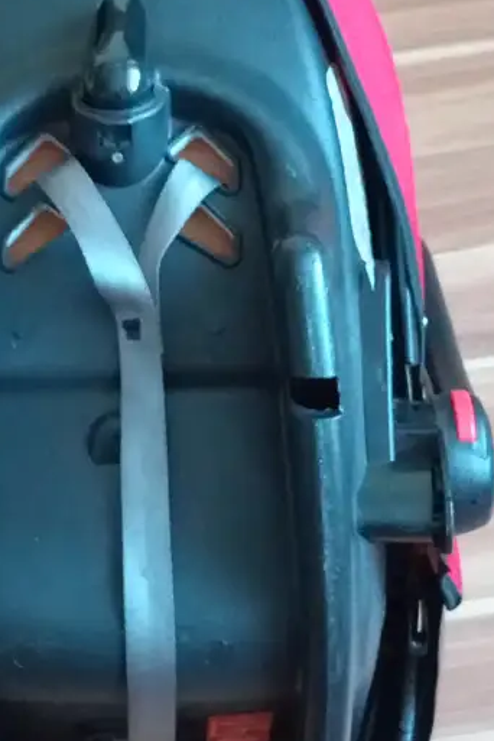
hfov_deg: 17.9
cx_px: 157
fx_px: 1564
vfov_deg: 26.7
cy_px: 367
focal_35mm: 76
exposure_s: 1/20
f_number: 1.8
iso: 1603
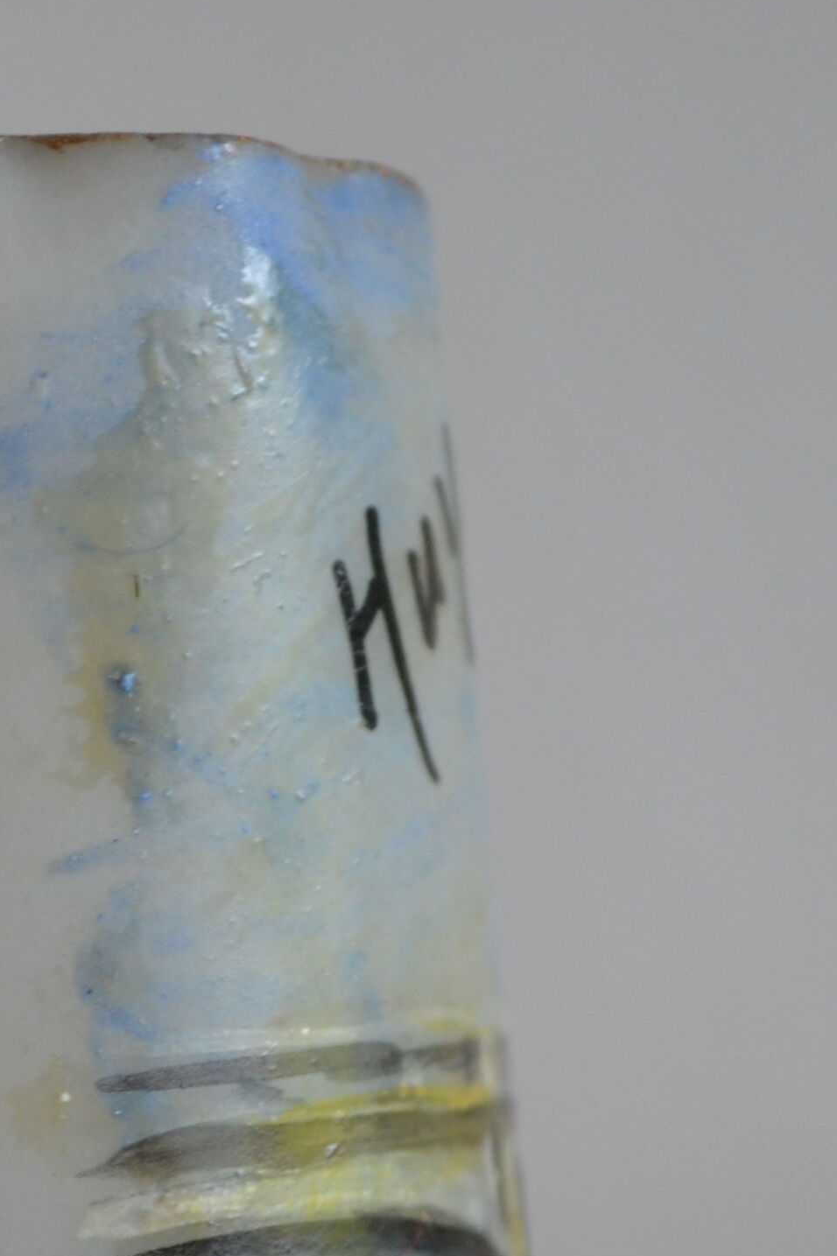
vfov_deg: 9.6
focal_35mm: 212
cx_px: -15
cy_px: 1444
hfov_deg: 6.5
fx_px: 7396
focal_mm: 44
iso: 400
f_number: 5.3
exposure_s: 1/60
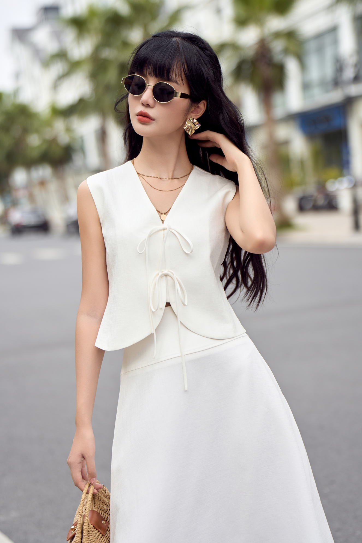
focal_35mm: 73
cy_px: 272
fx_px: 1101
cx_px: 181
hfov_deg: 18.7
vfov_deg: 27.7
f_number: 2.5
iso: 100
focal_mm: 73
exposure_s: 1/800
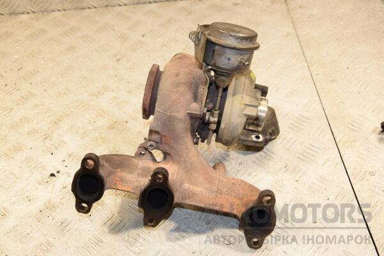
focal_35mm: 52
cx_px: 192
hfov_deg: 37.9
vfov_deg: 25.8
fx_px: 560
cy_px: 128
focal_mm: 35
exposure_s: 1/200
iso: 800
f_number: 5.6
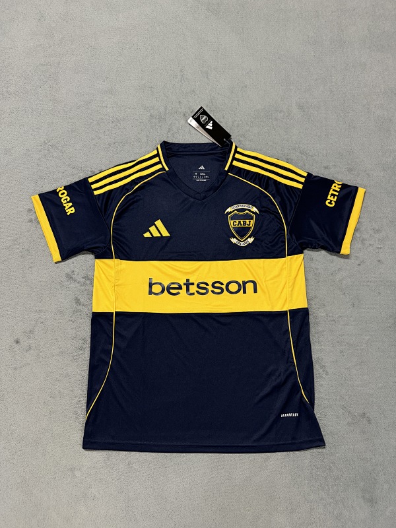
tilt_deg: -77.6
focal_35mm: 24
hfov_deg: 56.8
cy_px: 264
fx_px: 366
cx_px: 198
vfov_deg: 71.6
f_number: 1.78
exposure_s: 1/50
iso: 250
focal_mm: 6.76
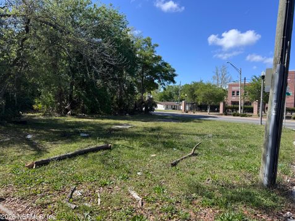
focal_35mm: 25
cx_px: 149
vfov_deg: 54.9
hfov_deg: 69.4
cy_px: 112
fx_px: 213
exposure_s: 1/2604
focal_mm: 6.76
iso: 80
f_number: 1.78
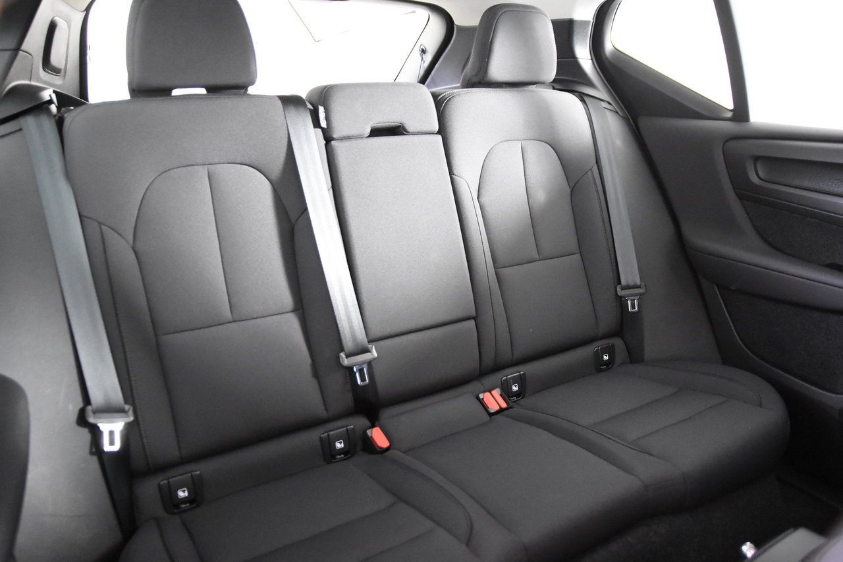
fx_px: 597
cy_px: 281
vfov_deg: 50.4
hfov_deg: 70.4
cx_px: 422
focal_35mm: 26
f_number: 2.8
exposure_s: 1/25
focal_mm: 17
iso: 7200
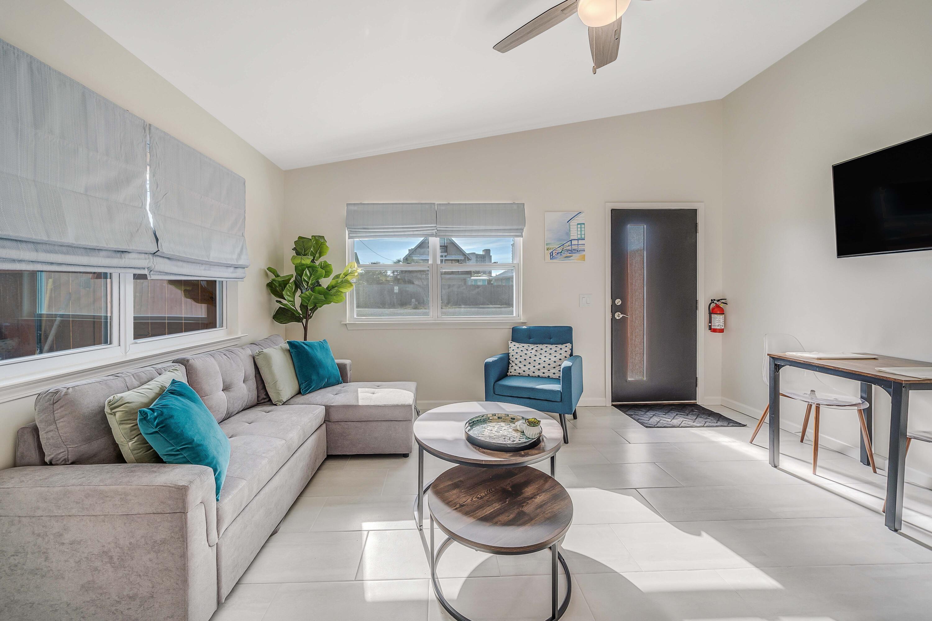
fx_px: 336
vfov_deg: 85.4
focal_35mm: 13
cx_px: 466
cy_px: 310
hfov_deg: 108.3
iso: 100
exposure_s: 1/100
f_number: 5.6
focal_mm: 13
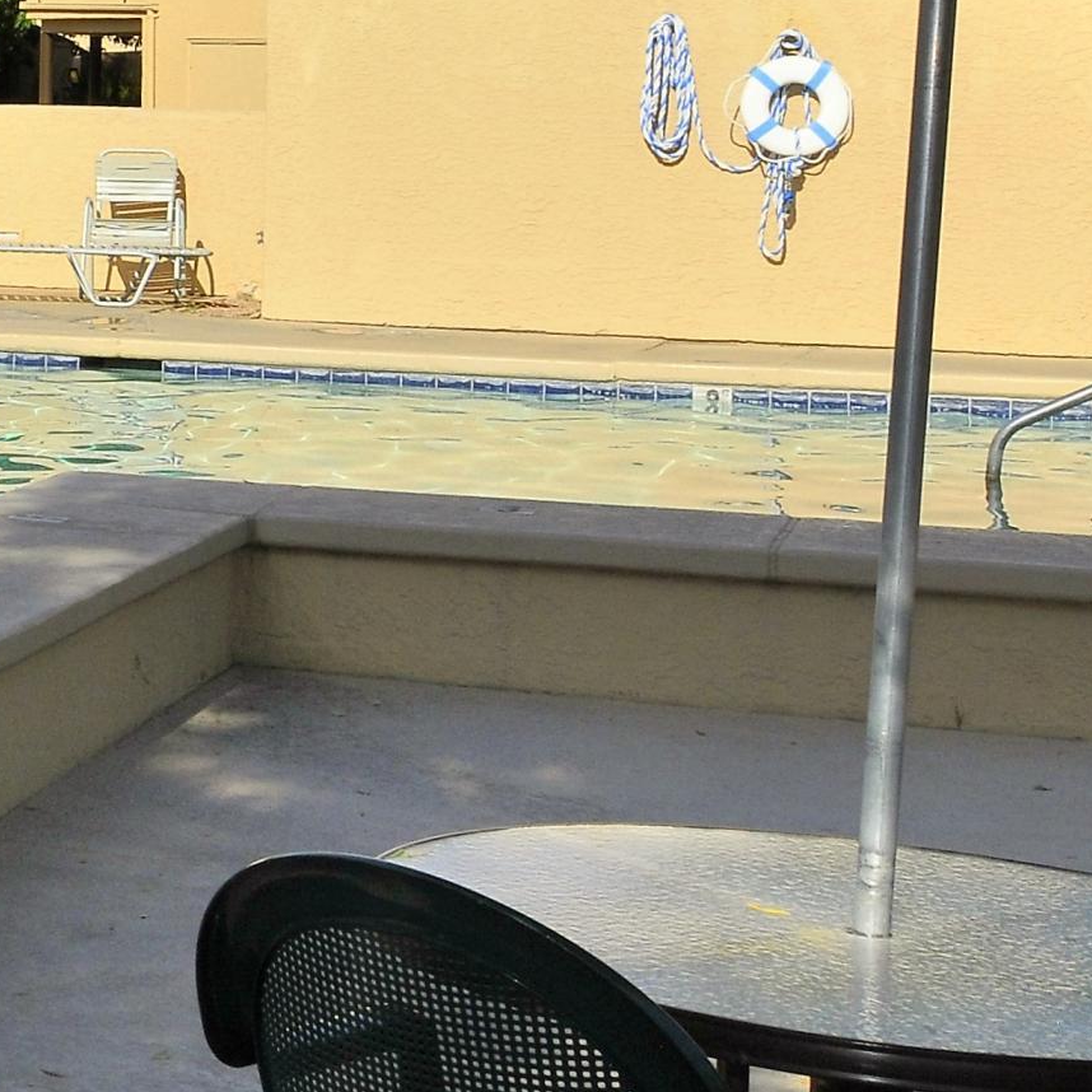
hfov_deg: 16.6
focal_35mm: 89
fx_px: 3176
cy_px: 101
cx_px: -813
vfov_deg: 19.1
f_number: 14
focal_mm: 20
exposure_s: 1/320
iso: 320
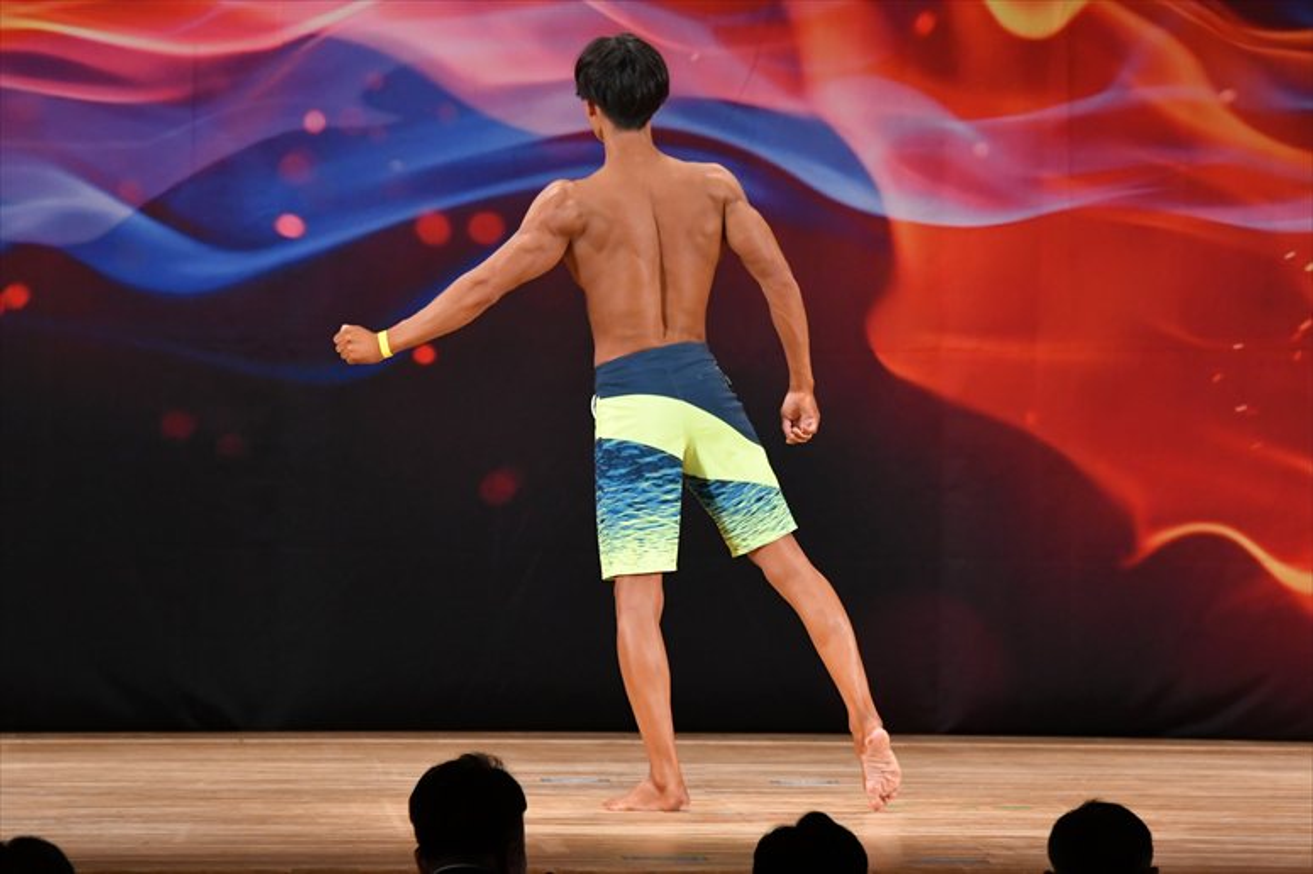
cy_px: 437
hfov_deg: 9.2
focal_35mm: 225
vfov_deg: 6.1
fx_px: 8202
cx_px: 656
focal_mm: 150
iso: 3200
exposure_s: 1/400
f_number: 5.6
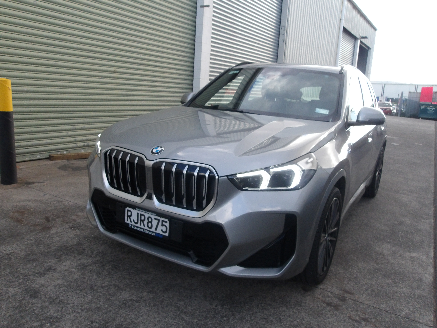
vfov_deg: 51.4
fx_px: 341
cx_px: 218
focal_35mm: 27
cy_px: 164
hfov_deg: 65.3
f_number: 10.4
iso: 412
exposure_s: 1/60
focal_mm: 4.9
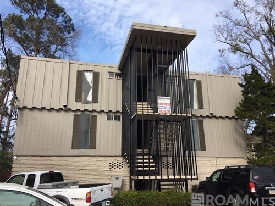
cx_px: 138
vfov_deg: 48.2
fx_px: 230
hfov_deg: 61.7
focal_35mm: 29
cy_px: 103
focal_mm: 4.15
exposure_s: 1/1115
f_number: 2.2
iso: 25
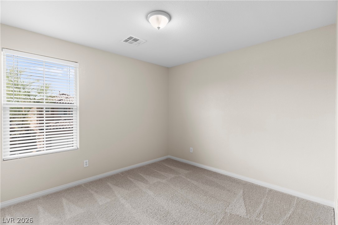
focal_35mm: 17
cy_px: 112
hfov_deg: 93.3
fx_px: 160
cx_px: 169
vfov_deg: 70.4
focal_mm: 17
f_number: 8
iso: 400
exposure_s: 1/8
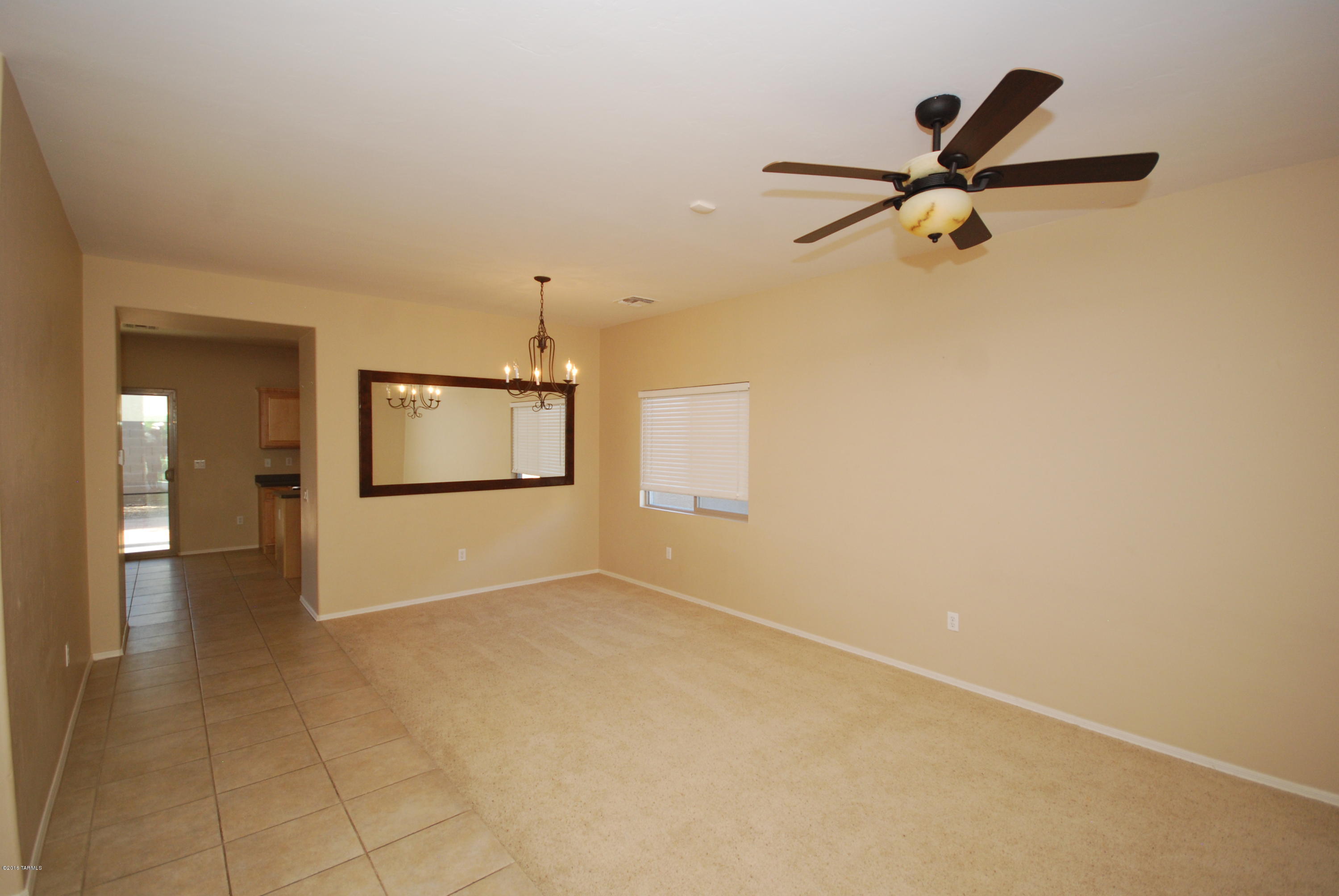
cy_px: 448
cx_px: 670
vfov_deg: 77.5
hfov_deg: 100.3
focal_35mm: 15
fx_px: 559
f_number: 4
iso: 450
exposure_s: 1/60
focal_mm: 10
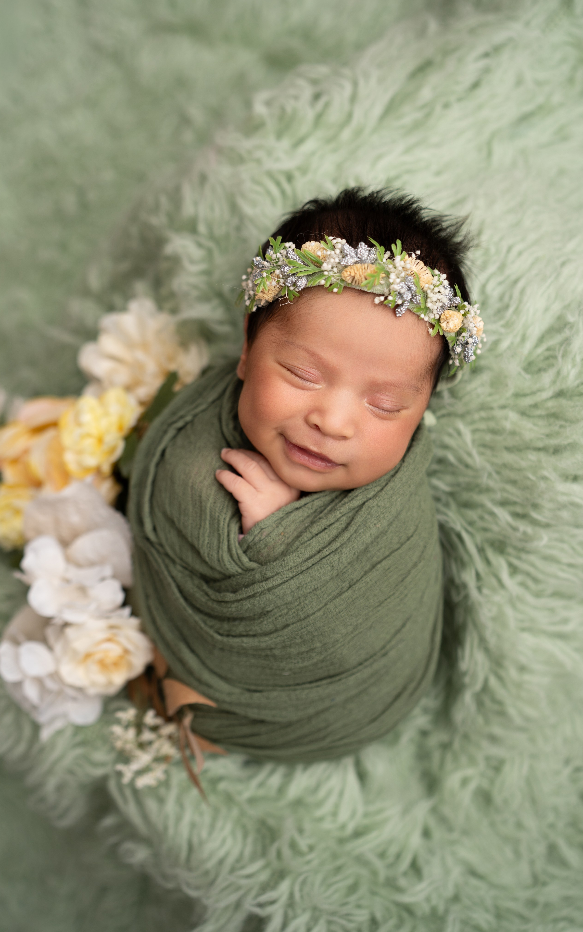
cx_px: 274
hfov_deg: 35.3
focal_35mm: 36
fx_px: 915
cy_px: 463
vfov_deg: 54.0
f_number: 2.2
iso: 100
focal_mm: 35
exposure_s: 1/200
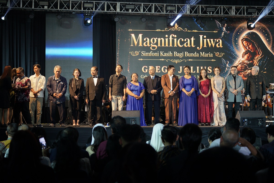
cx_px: 137
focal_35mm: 70
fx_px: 533
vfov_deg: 19.5
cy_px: 92
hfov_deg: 28.8
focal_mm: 70
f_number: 4
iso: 1000
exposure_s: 1/100
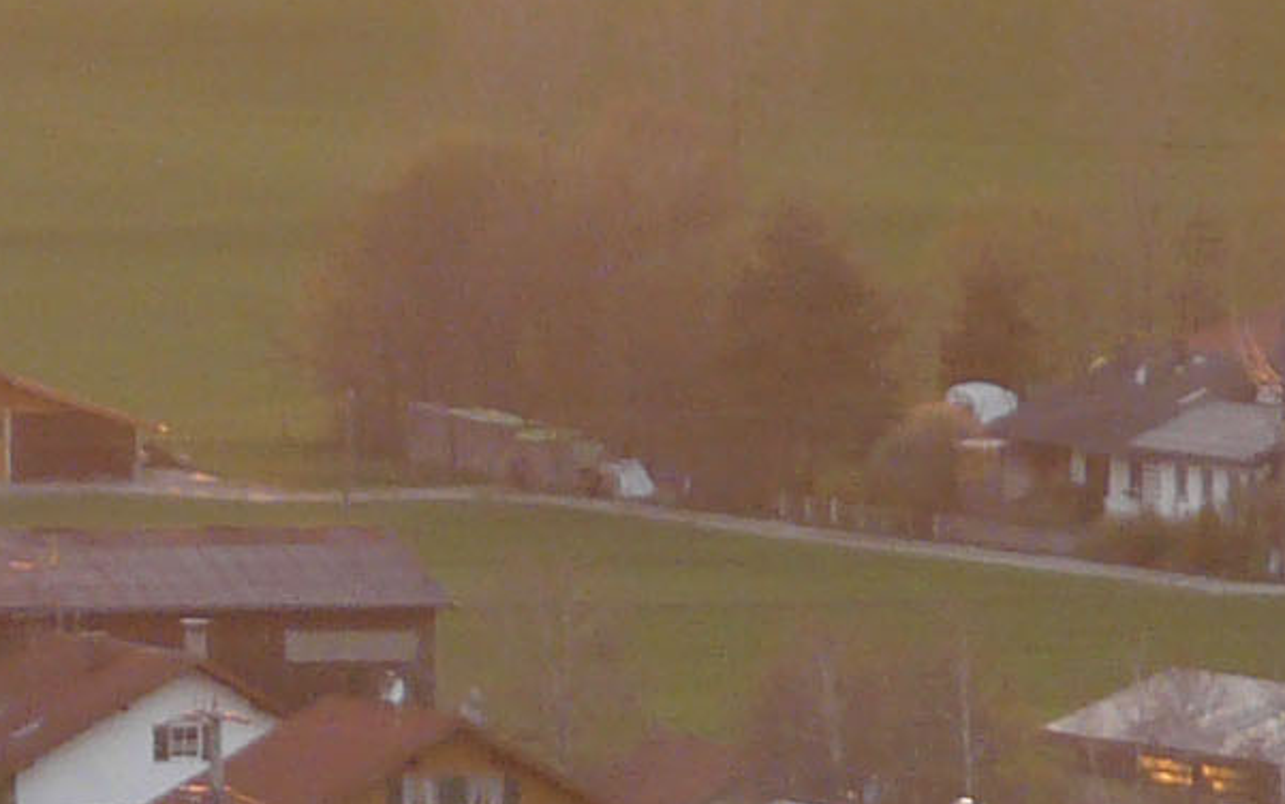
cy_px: 967
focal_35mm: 1093
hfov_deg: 1.9
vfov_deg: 1.2
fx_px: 38288
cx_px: -180
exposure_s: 1/60
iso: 100
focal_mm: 31.3
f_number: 5
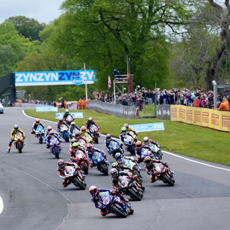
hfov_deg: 6.3
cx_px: 80
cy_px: 125
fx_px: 2097
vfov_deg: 6.3
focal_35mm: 279
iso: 400
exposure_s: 1/800
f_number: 5
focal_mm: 197
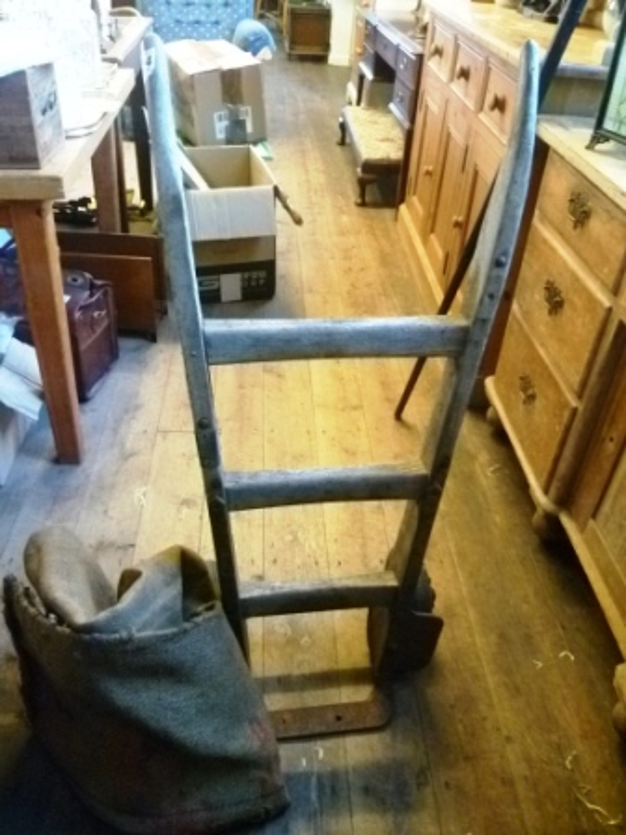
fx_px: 675
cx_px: 313
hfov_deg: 49.7
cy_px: 418
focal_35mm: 28
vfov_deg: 63.4
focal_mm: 5
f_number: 2.8
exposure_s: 1/25
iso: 800
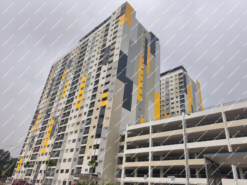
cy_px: 92
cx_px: 124
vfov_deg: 58.9
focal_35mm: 23
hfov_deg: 73.9
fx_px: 164
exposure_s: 1/899
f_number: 1.7
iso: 50
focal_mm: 6.06
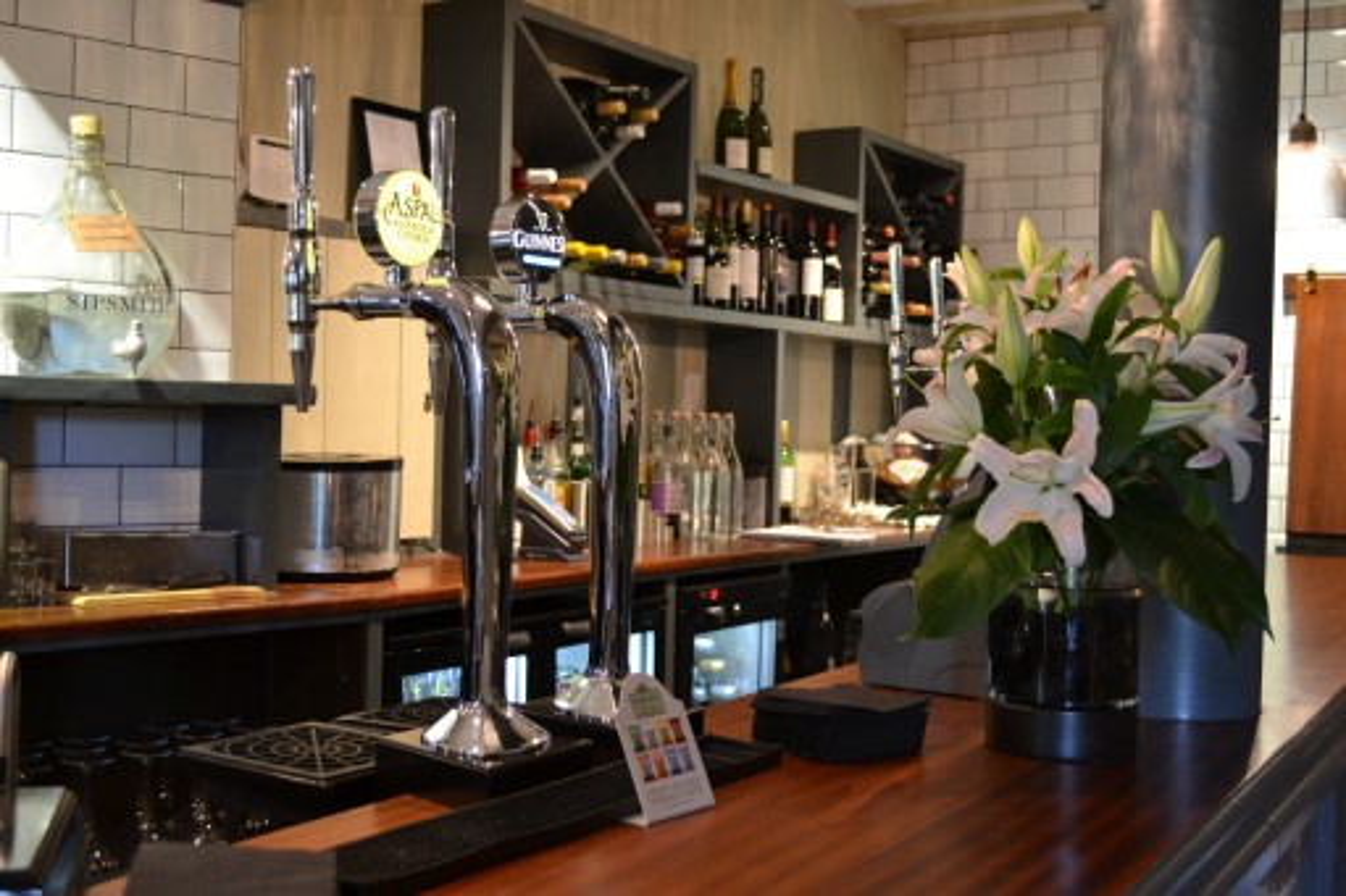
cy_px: 448
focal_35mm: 44
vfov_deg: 30.8
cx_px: 673
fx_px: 1626
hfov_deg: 45.0
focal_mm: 29
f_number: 4.5
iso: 800
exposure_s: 1/15
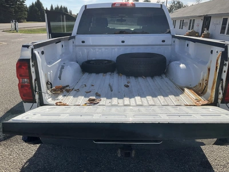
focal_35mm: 29
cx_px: 114
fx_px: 192
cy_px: 86
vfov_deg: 48.2
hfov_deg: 61.7
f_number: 1.8
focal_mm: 3
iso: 25
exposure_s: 1/2667
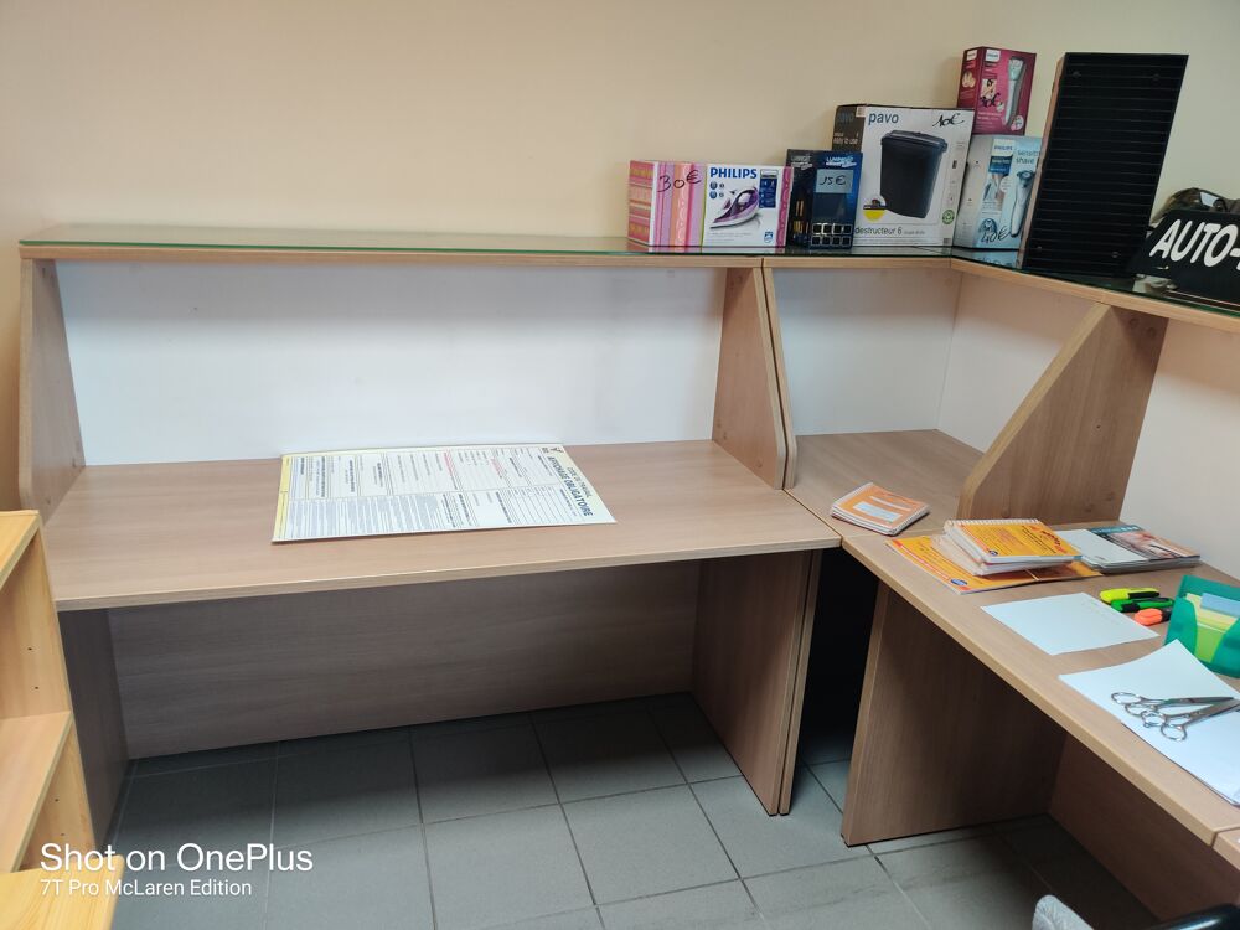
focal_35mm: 27
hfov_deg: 65.3
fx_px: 967
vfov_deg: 51.4
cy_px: 465
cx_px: 620
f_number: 1.65
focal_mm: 4.75
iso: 250
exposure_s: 1/50
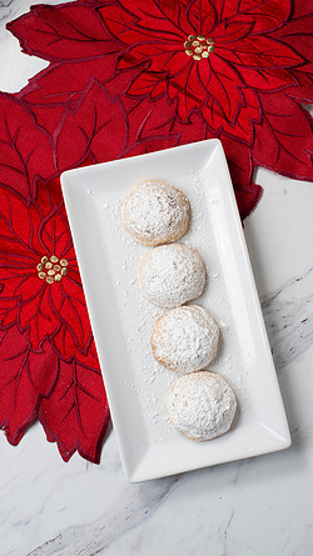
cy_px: 279
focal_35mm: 53
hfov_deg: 22.6
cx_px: 169
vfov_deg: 39.2
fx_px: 783
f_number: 7.1
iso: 200
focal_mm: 50
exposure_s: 1/200
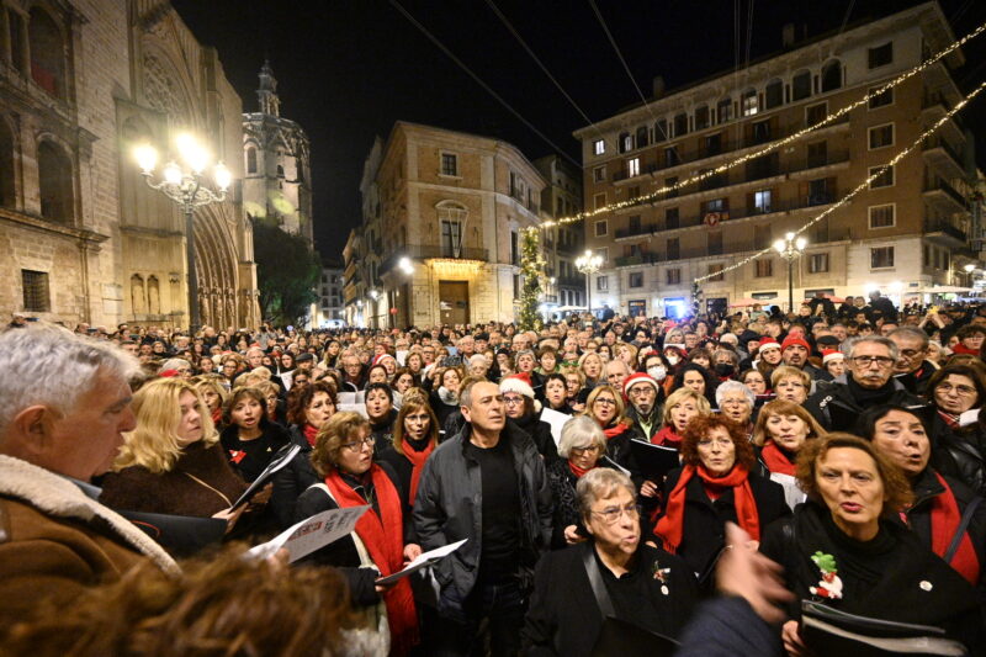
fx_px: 383
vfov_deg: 81.2
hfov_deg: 104.3
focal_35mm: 14
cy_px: 328
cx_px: 493
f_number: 4
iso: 5000
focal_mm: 14
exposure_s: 1/80
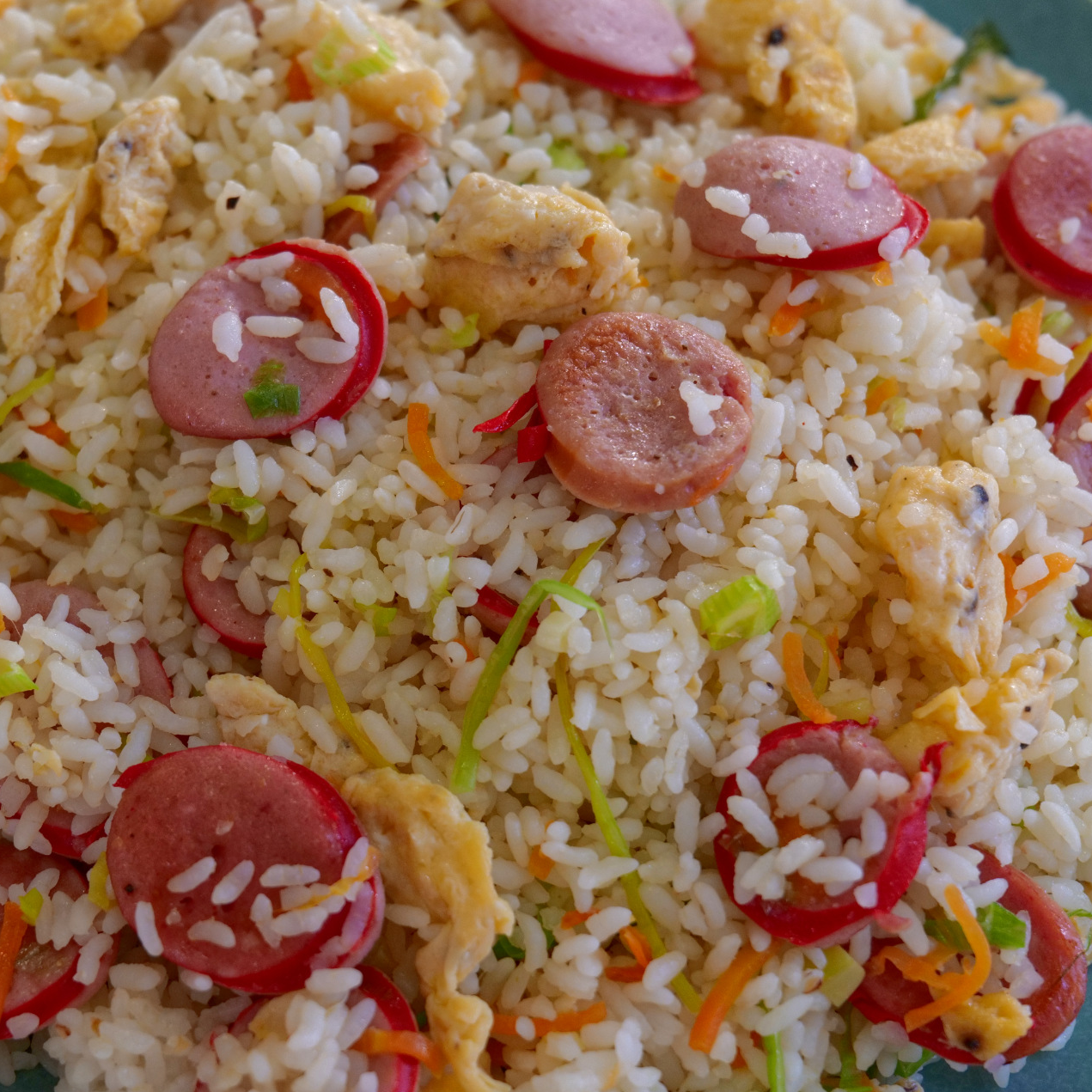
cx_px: 284
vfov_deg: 22.5
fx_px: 2748
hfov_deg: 22.3
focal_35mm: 77
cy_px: 543
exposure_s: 1/60
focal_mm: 60
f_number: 7.1
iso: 2000
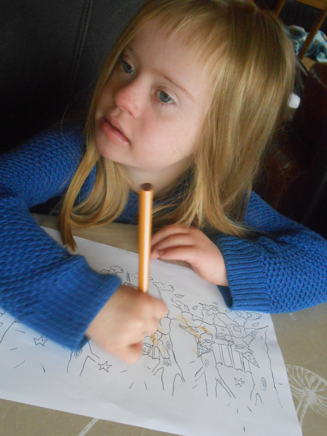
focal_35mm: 49
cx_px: 164
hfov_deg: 29.7
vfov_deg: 38.9
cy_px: 218
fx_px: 617
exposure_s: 1/80
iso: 800
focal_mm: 8.8
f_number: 4.8
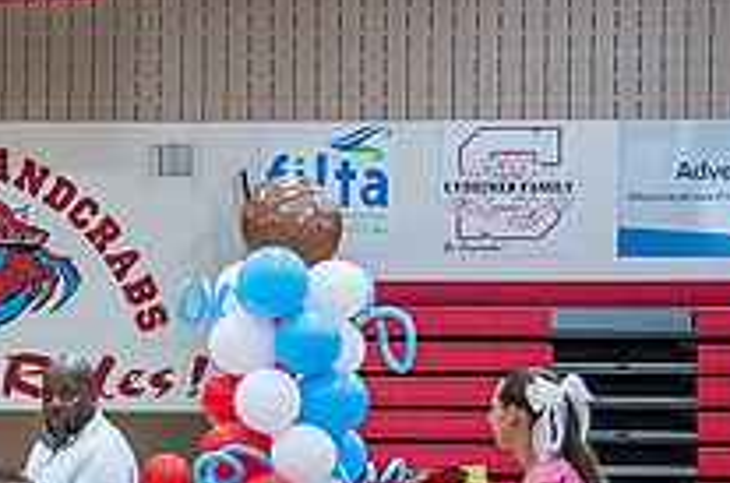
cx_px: -113
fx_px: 2954
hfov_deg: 13.7
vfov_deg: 9.3
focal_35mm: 146
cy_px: 490
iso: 2000
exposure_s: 1/320
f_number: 4
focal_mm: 52
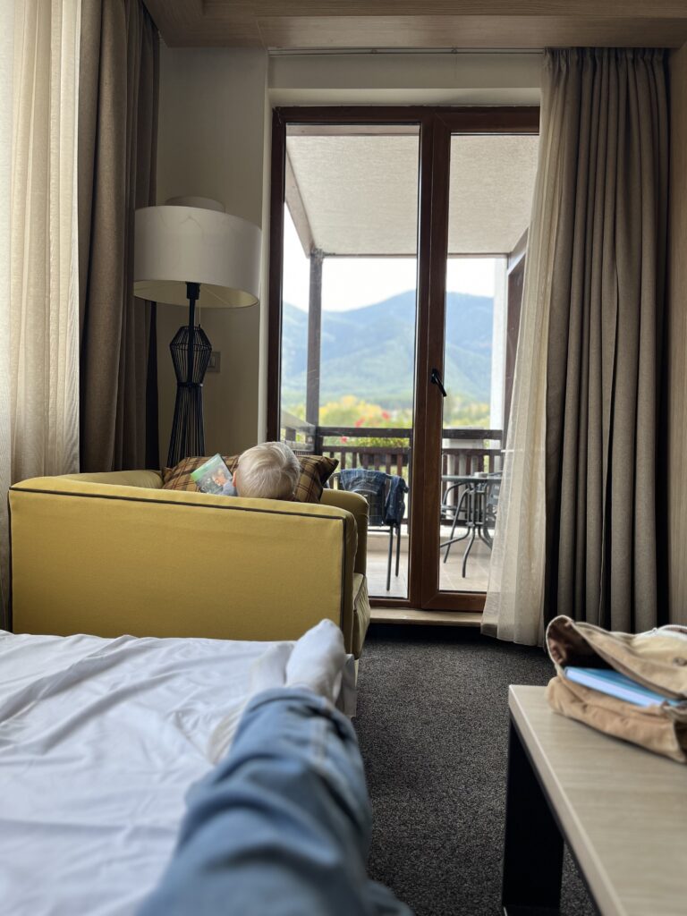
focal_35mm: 26
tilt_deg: -1.0
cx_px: 344
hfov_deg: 53.1
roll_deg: -0.4
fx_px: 688
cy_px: 458
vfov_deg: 67.3
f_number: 1.6
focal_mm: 5.1
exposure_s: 1/121
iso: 64
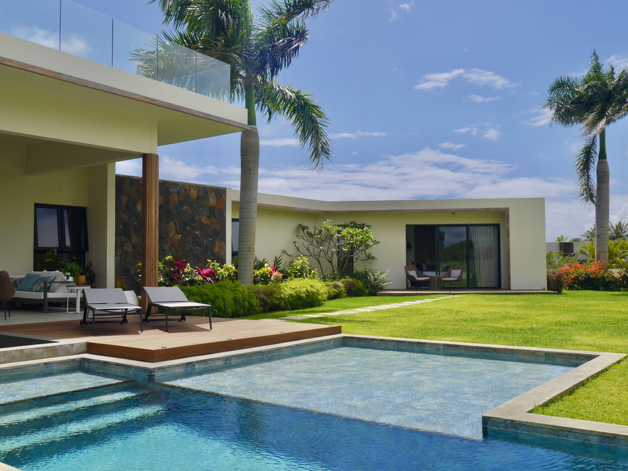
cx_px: 314
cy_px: 236
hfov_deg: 51.4
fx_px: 653
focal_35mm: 36
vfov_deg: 39.7
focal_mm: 18
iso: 160
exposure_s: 1/640
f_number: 9
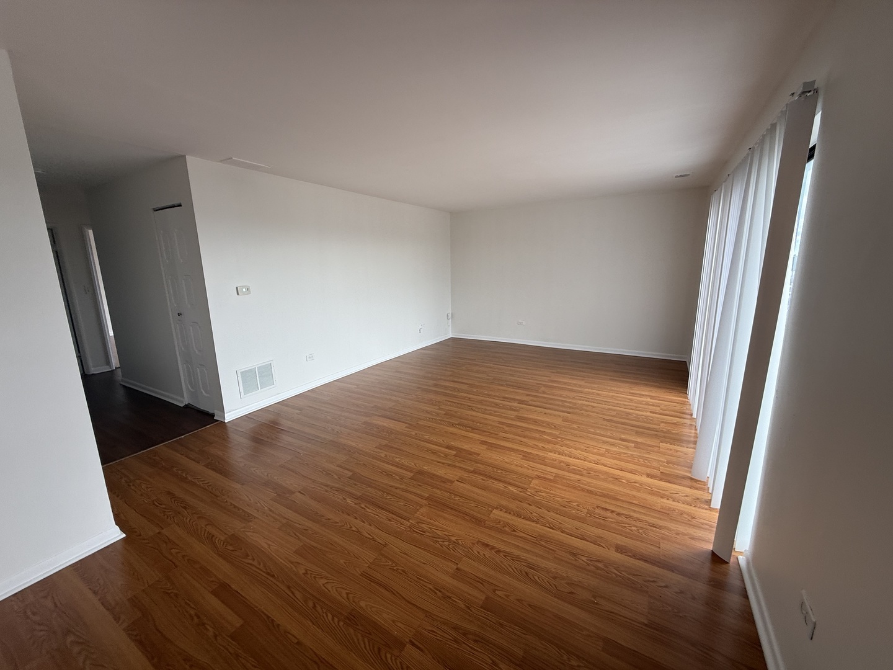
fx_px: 361
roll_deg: +1.3
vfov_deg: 85.7
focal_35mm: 14
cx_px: 446
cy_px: 335
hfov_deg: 102.1
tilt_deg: -9.1
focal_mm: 2.22
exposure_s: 1/106
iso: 40
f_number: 2.2
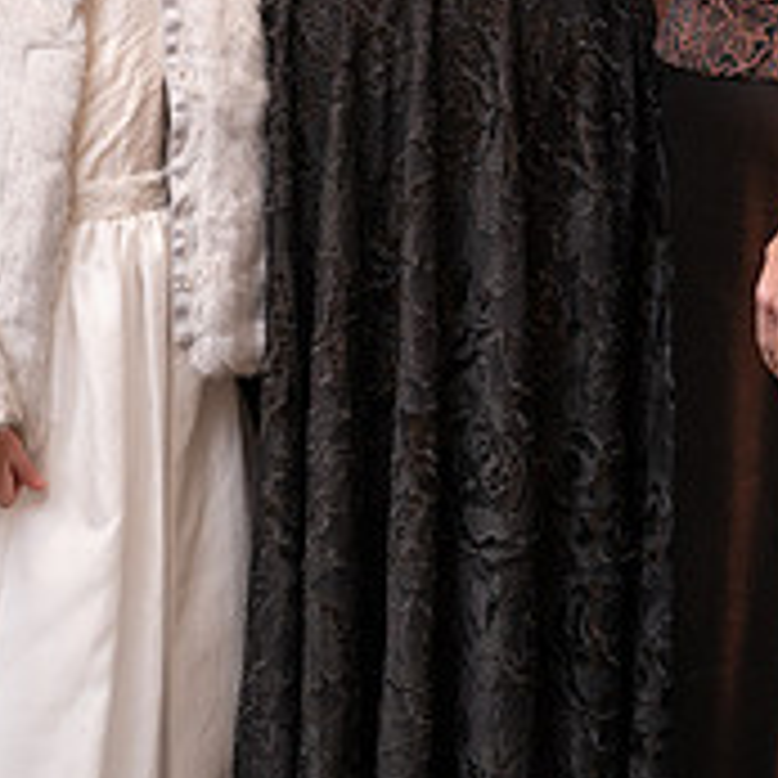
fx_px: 2695
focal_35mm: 106
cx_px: 436
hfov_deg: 16.4
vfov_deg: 15.9
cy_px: -90
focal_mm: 48
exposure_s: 1/50
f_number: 3.5
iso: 800
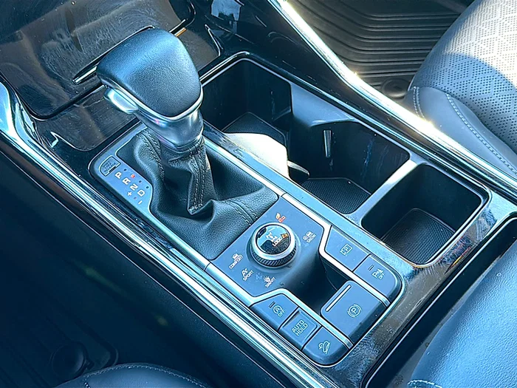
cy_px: 194
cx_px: 258
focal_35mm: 35
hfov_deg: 52.6
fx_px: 523
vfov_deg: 40.7
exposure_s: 1/40
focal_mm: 6.86
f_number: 1.78
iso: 100
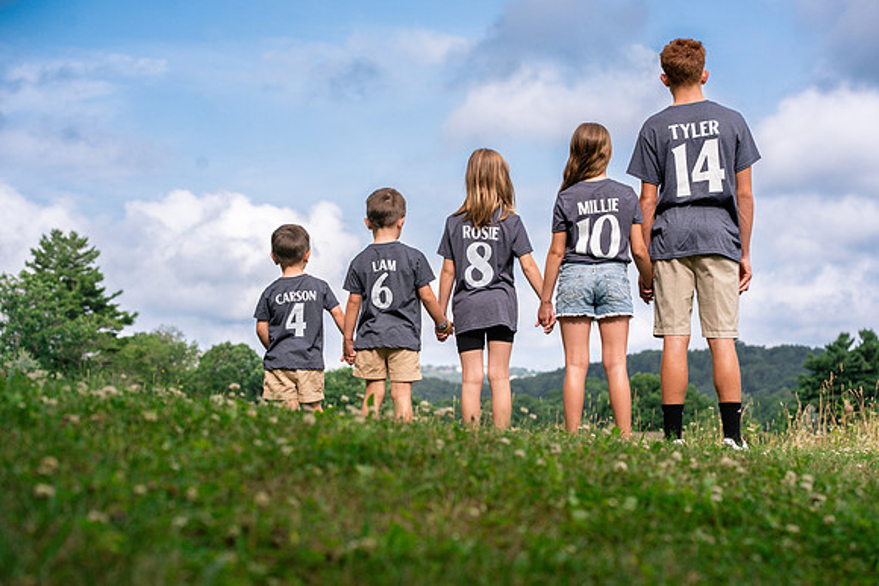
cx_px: 440
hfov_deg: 23.9
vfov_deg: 16.1
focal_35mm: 85
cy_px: 293
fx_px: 2076
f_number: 5.6
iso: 400
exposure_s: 1/1600
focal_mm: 85
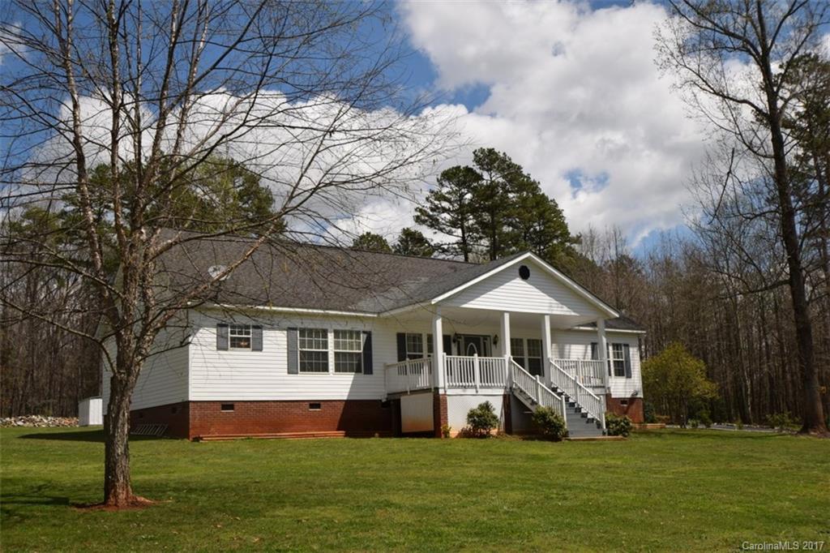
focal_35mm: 36
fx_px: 830
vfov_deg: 36.8
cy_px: 276
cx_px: 415
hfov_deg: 53.1
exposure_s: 1/200
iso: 100
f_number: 11
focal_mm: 24
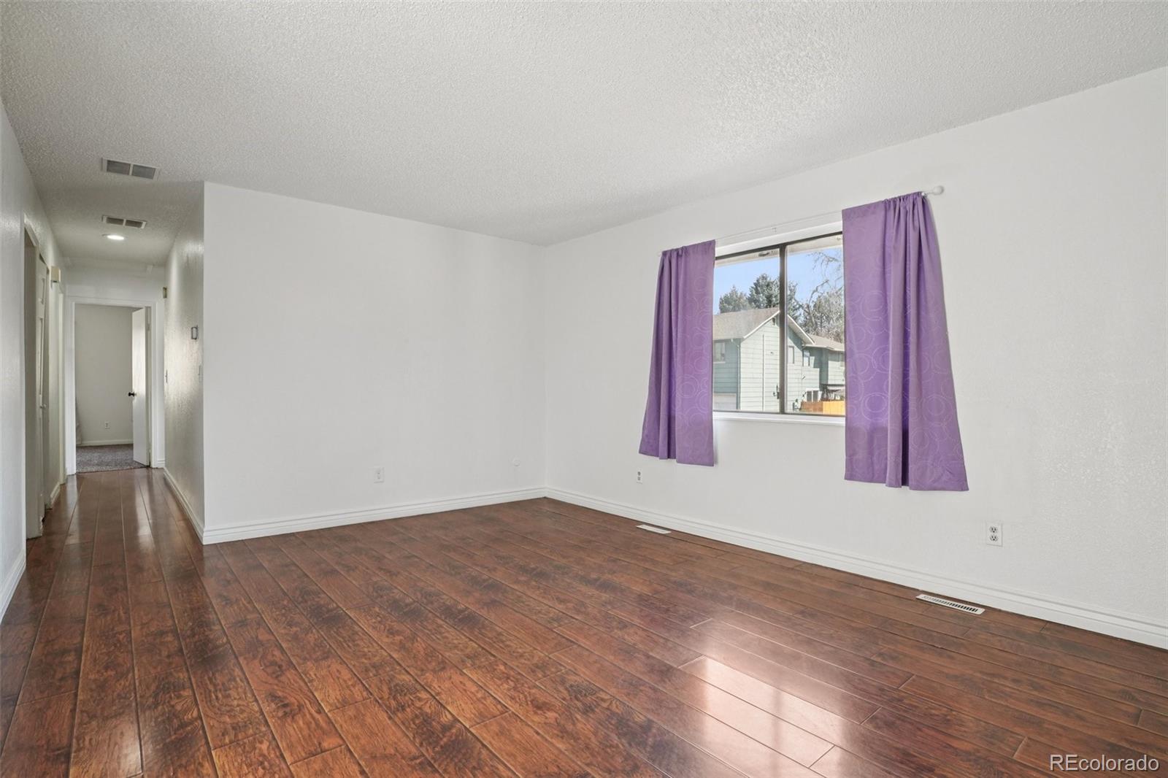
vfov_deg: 72.0
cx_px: 584
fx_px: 535
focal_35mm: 16
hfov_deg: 95.0
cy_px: 389
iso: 200
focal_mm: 11
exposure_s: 1/30
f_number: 8
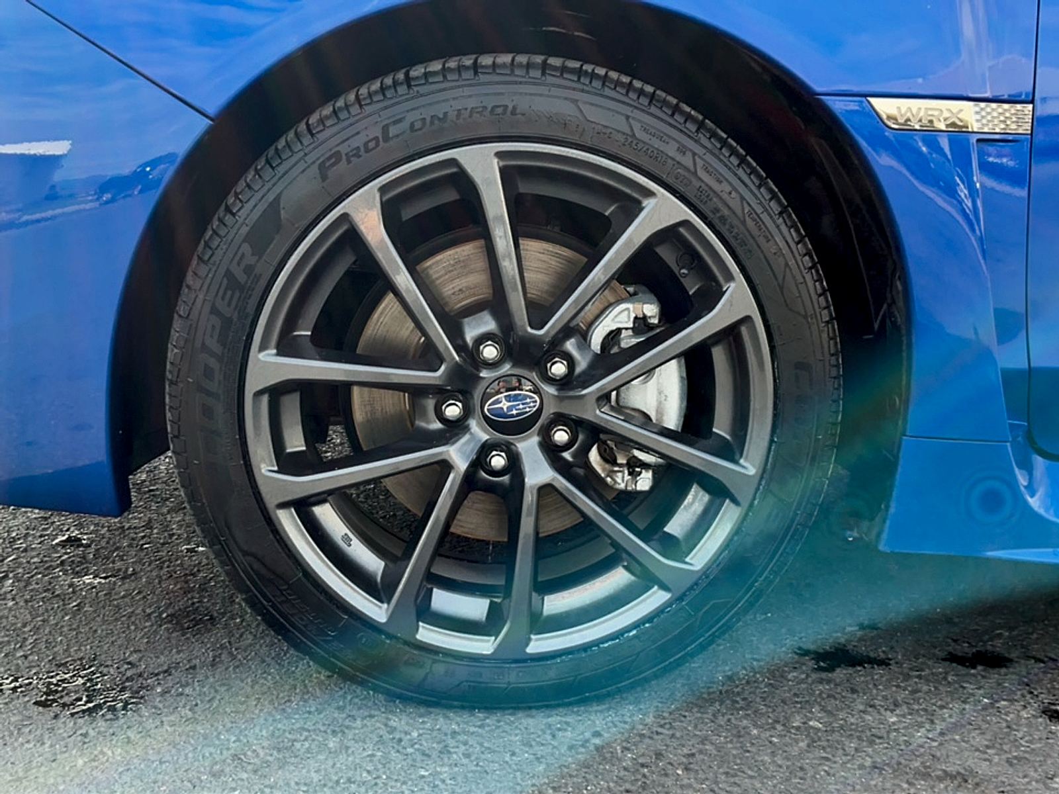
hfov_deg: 58.4
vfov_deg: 45.4
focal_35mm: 31
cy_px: 397
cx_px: 530
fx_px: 948
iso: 20
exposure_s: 1/194
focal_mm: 3
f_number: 1.8
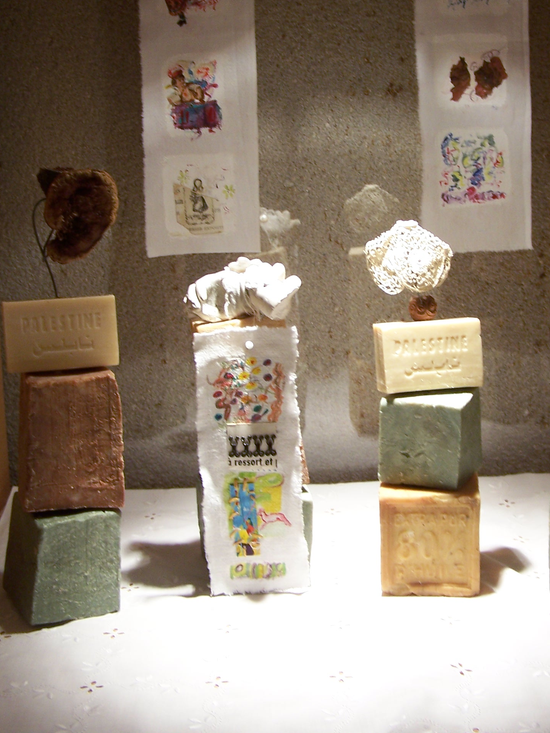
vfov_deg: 37.3
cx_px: 335
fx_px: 1080
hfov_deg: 28.5
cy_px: 282
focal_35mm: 51
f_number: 2.8
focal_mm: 6.3
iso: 100
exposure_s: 1/30
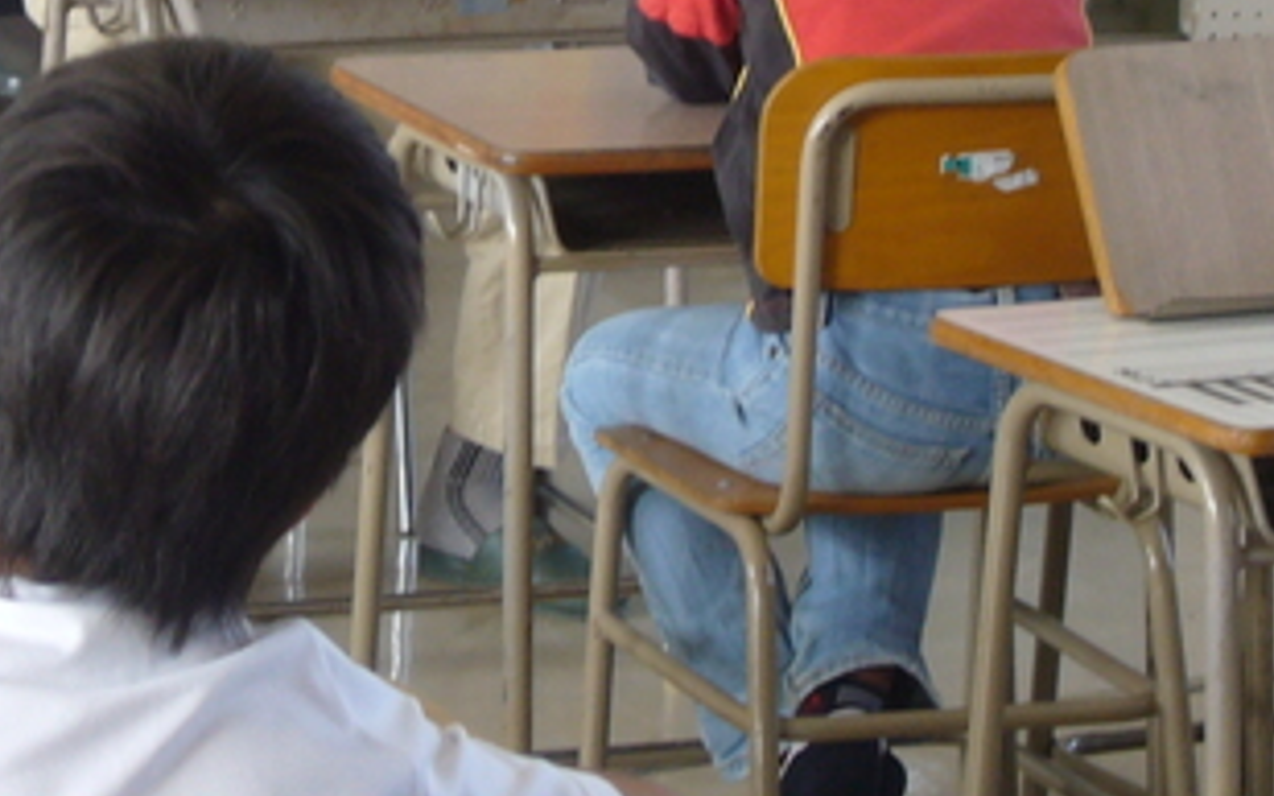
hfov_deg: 8.8
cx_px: 235
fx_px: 8297
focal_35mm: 239
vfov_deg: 5.5
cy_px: 87
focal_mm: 13.2
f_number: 4.8
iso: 80
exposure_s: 1/30
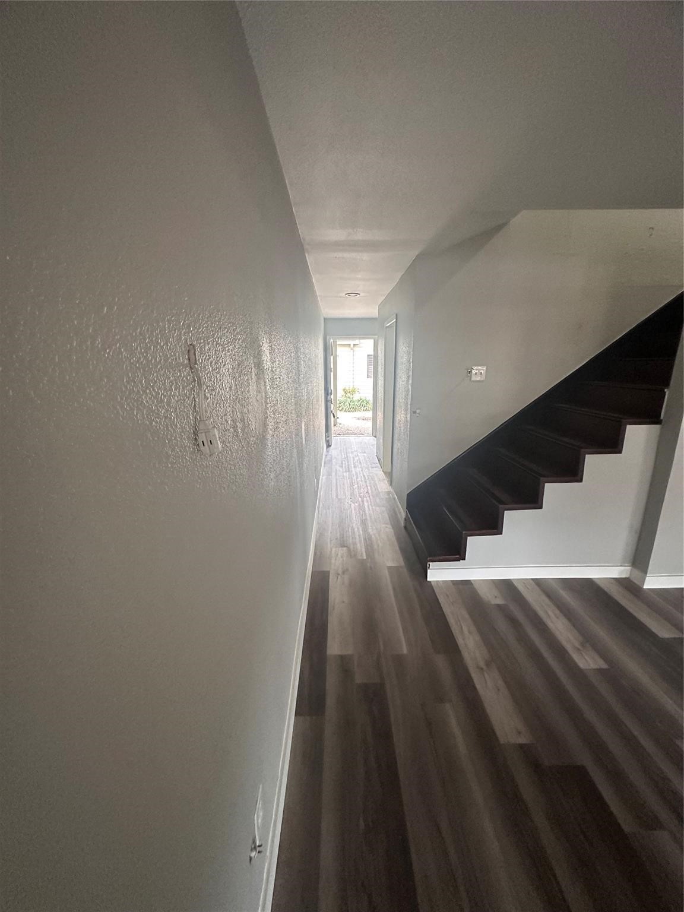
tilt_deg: -14.3
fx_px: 369
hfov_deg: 85.7
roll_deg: -0.1
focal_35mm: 14
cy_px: 456
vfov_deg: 102.1
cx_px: 342
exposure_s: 1/60
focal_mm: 2.22
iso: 500
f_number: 2.2
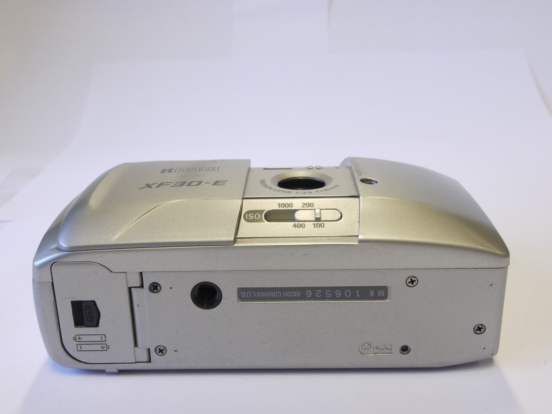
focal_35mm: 44
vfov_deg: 32.9
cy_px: 207
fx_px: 702
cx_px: 276
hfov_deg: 42.9
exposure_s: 1/13
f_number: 11
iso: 400
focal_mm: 22
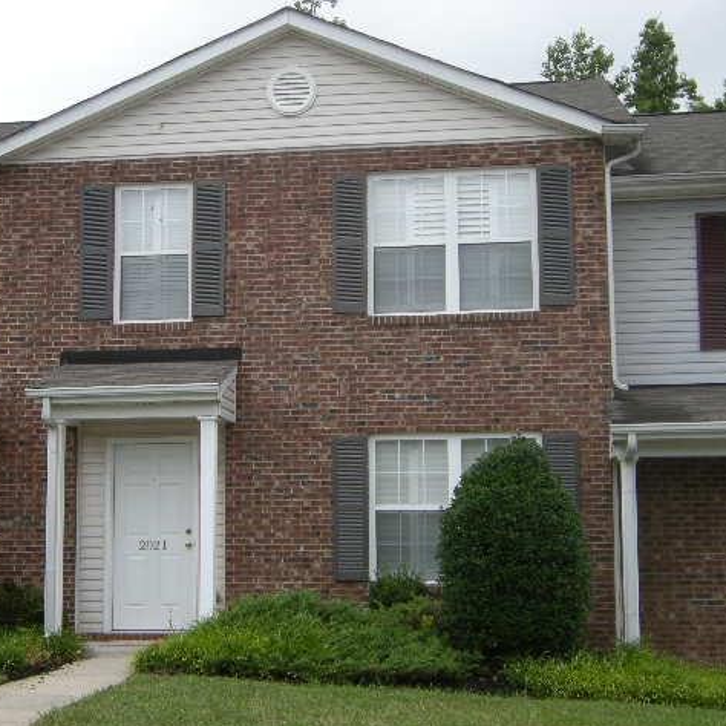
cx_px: 296
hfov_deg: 27.7
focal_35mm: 62
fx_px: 1471
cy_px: 366
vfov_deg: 27.7
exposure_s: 1/166
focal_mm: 8.8
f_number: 3.8
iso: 64
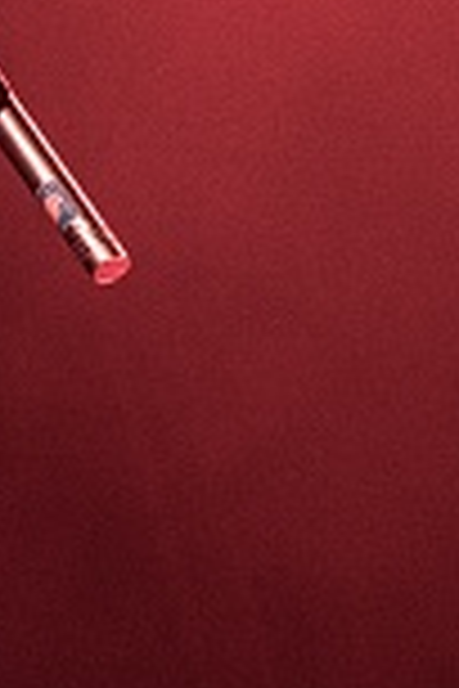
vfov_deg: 8.7
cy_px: 659
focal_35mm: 235
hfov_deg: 5.6
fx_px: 4494
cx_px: 1228
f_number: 2.8
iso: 800
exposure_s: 1/80
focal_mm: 50
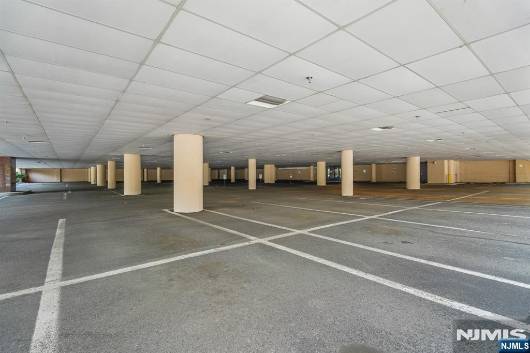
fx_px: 235
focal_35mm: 16
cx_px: 265
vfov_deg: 73.7
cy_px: 176
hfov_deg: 96.8
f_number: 8
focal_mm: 16
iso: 400
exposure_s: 1/25
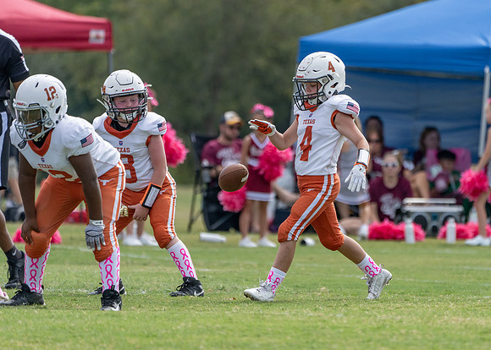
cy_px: 152
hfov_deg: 3.8
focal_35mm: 525
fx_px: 7326
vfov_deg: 2.7
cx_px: 325
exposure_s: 1/2000
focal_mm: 400
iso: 500
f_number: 5.6
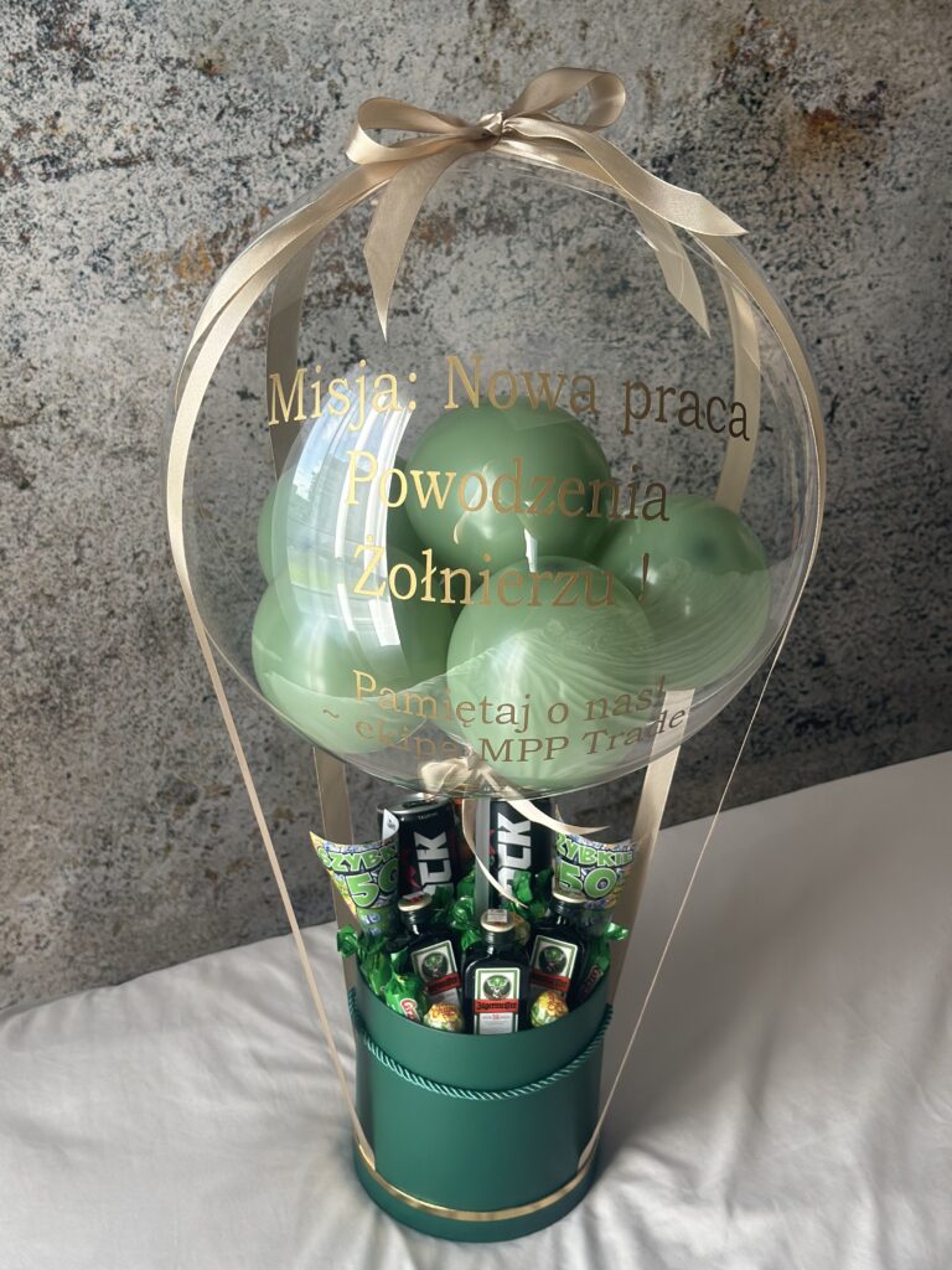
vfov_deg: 39.7
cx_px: 476
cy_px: 635
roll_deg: -2.6
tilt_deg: -29.7
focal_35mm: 48
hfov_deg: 30.3
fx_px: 1760
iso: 125
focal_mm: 6.86
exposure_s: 1/84
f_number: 1.78
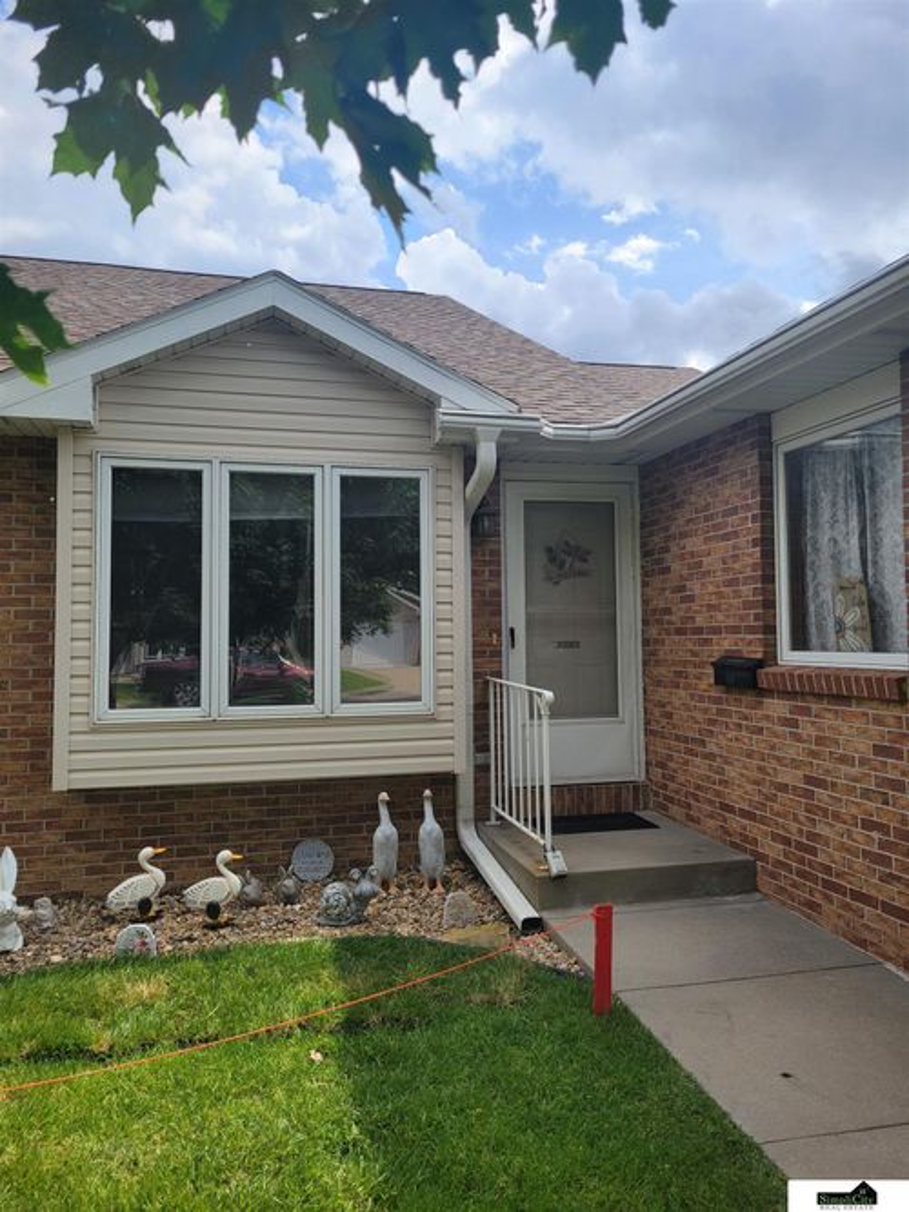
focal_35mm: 26
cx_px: 454
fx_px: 911
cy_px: 606
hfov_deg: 53.0
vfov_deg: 67.3
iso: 40
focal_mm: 5.4
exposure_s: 1/1761
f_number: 1.8
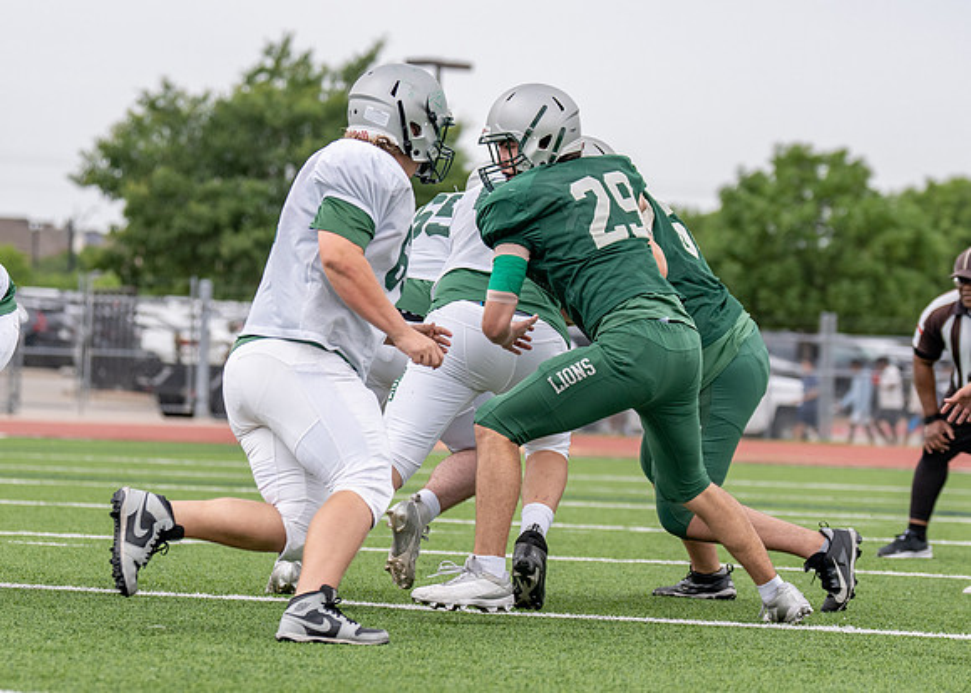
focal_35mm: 173
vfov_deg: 8.3
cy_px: 350
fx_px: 4769
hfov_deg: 11.6
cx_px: 497
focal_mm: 96
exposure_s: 1/2500
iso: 250
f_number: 2.8
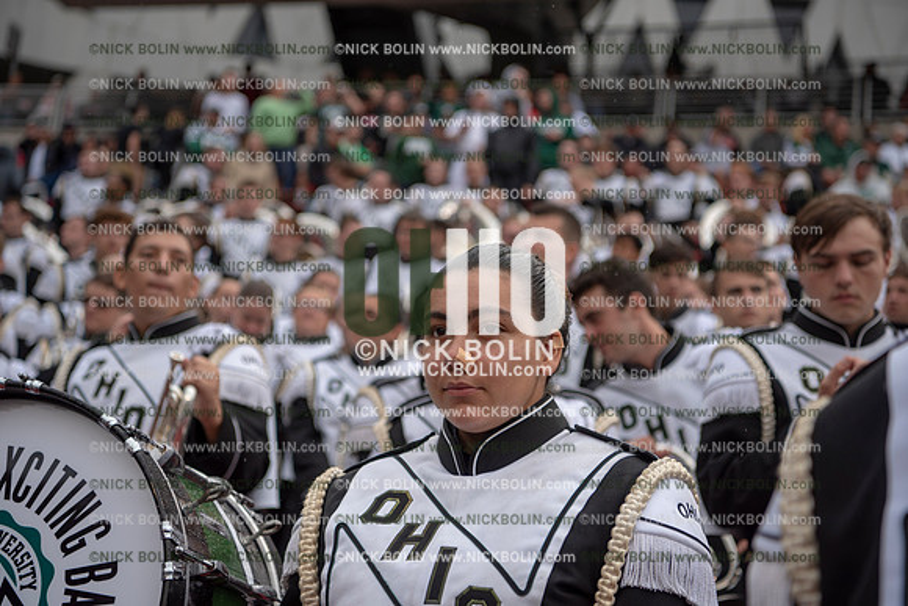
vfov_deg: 22.6
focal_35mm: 60
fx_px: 1514
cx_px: 454
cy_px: 303
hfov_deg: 33.4
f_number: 3.5
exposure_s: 1/800
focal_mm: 60
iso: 250
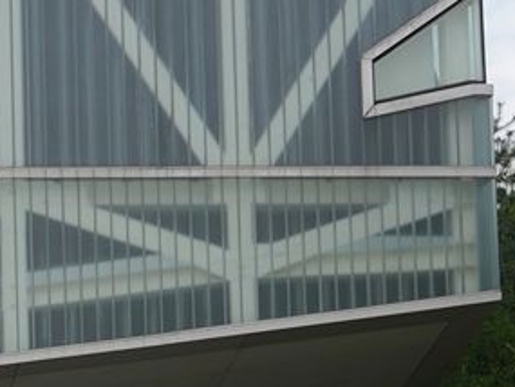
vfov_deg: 9.0
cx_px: -211
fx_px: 2411
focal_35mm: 162
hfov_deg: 11.8
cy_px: 541
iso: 100
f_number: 11
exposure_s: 1/100
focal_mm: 24
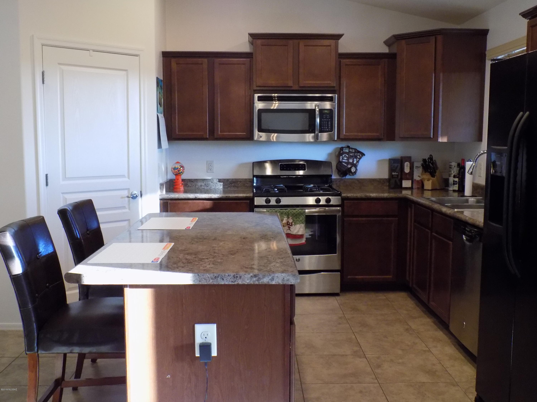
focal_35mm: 37
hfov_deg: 50.1
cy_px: 201
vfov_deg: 38.7
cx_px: 268
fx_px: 574
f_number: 3.5
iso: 400
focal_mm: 6.6
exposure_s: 1/30
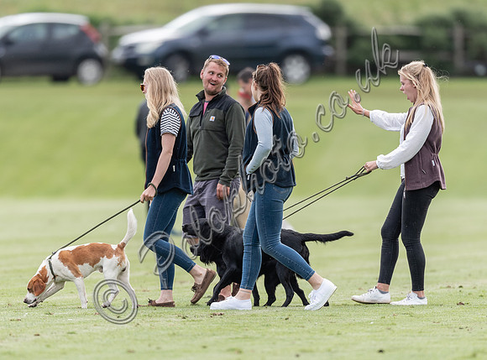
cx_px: 272
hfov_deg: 2.5
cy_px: 206
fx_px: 11266
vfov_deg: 1.8
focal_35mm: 805
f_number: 4
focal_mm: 500
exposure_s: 1/1600
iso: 400
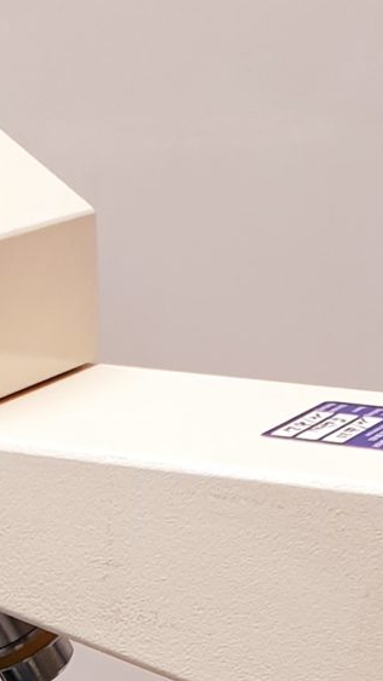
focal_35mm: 129
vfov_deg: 15.9
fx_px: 2330
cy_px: 837
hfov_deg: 9.2
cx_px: -109
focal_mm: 4.3
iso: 100
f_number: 2.4
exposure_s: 1/100
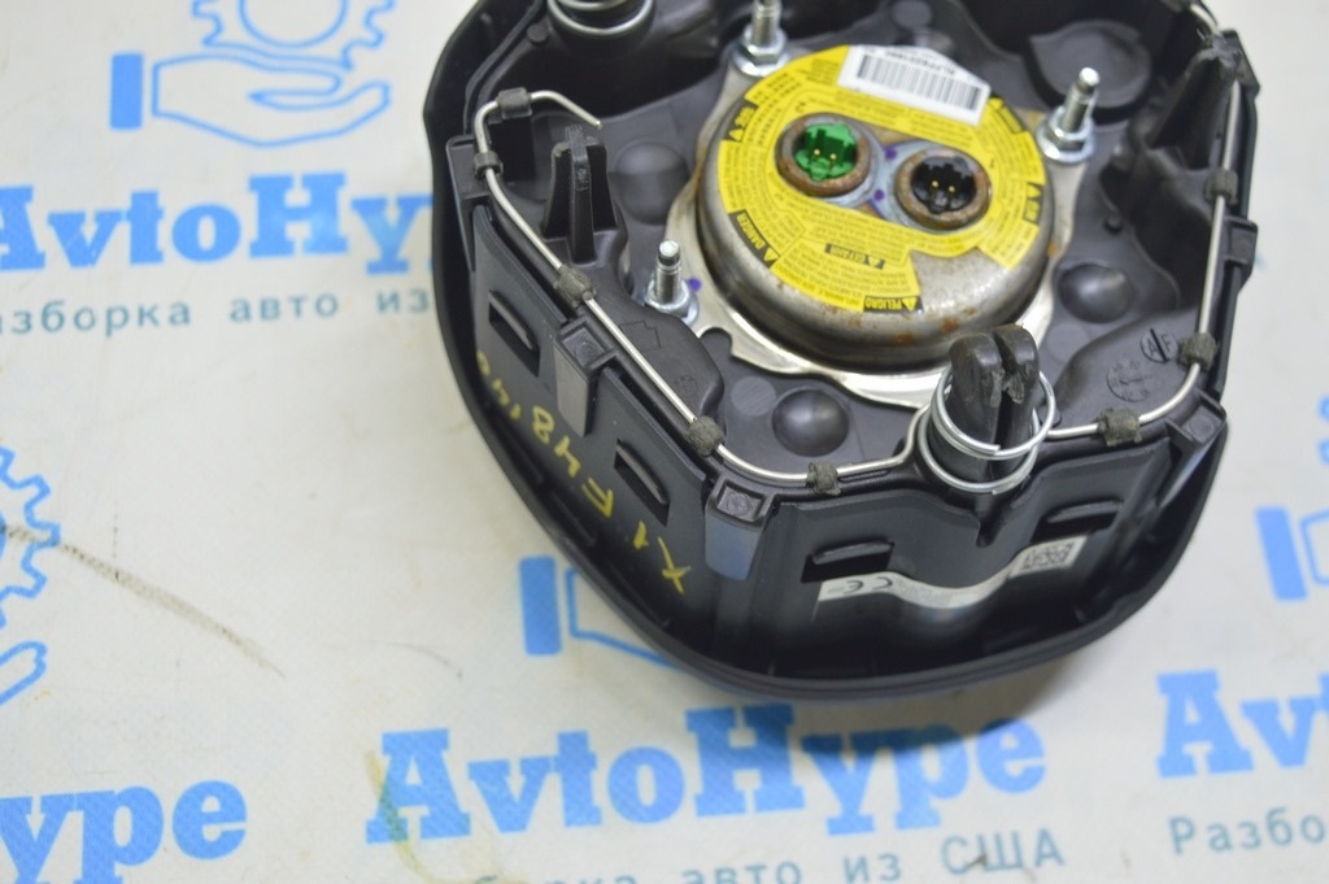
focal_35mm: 54
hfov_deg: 36.9
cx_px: 664
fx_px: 1992
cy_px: 442
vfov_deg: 25.0
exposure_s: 1/20
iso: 400
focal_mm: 36
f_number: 5.6
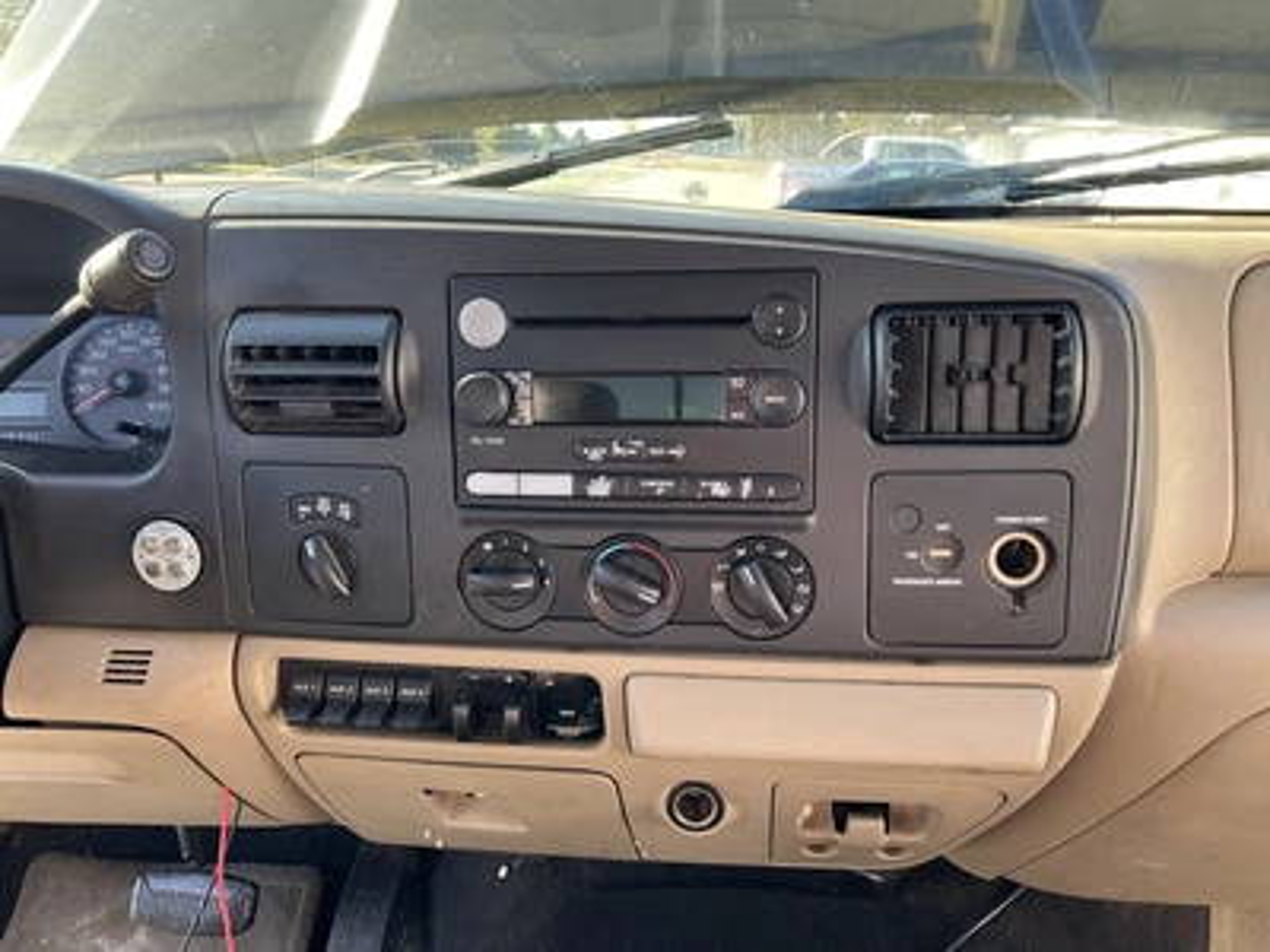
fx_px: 1064
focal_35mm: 29
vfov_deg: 48.2
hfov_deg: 61.7
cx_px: 635
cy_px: 476
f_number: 1.8
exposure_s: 1/122
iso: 40
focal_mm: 3
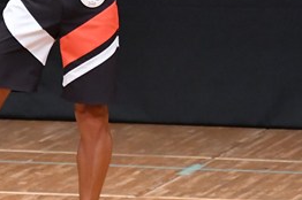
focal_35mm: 844
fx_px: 7071
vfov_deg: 1.6
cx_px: 57
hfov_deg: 2.4
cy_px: -15
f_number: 5.6
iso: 6400
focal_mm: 190
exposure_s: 1/400
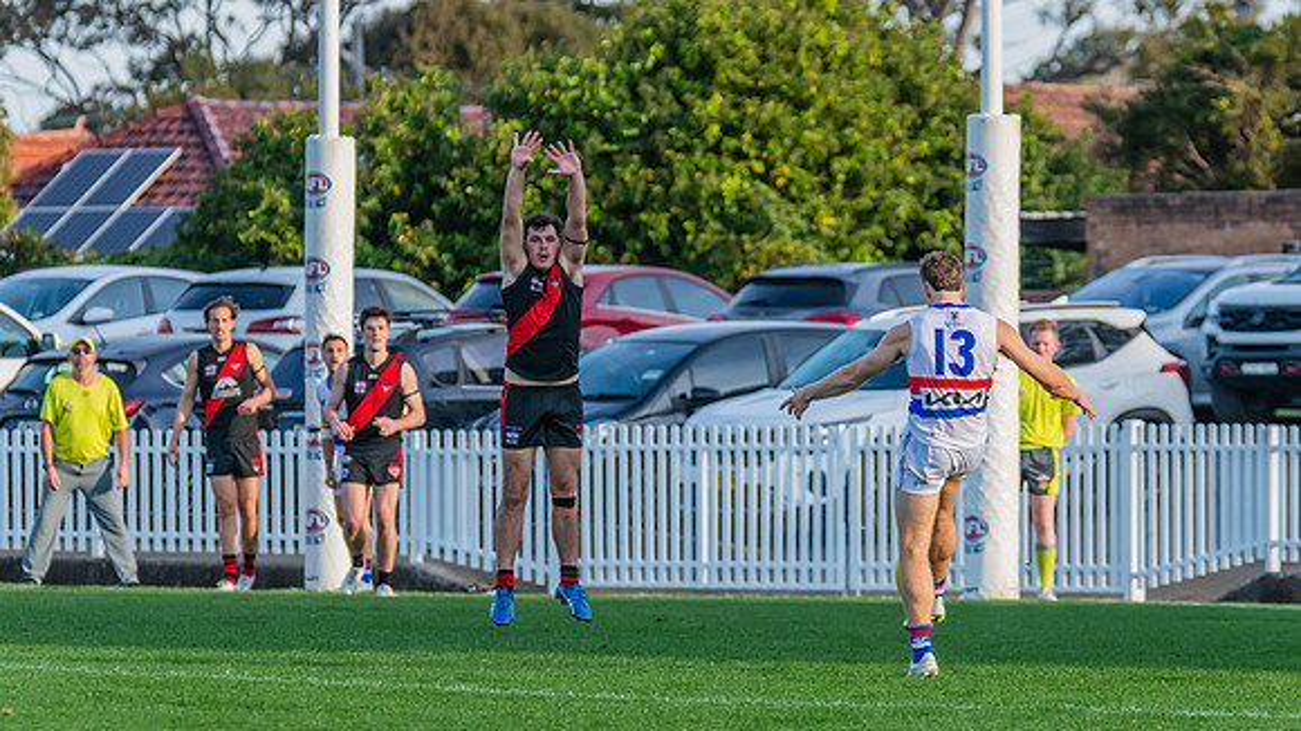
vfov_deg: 3.5
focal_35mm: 346
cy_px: 286
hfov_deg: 6.2
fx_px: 11937
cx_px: 723
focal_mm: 270
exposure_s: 1/1250
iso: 800
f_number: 6.3
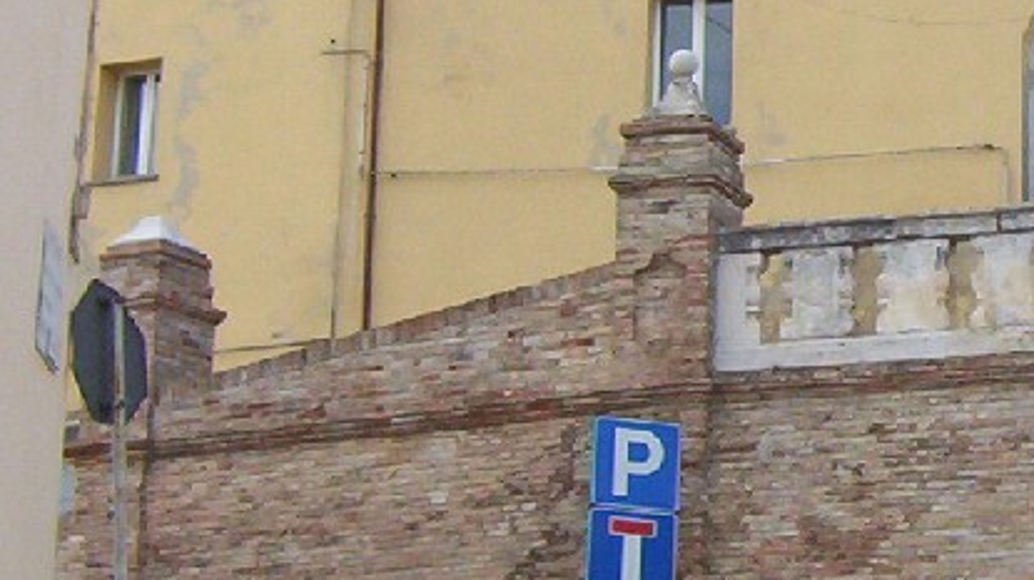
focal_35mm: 112
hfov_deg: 18.3
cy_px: 97
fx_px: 3069
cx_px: 1176
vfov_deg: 10.8
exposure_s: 1/302
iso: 100
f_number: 5.24
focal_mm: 5.54
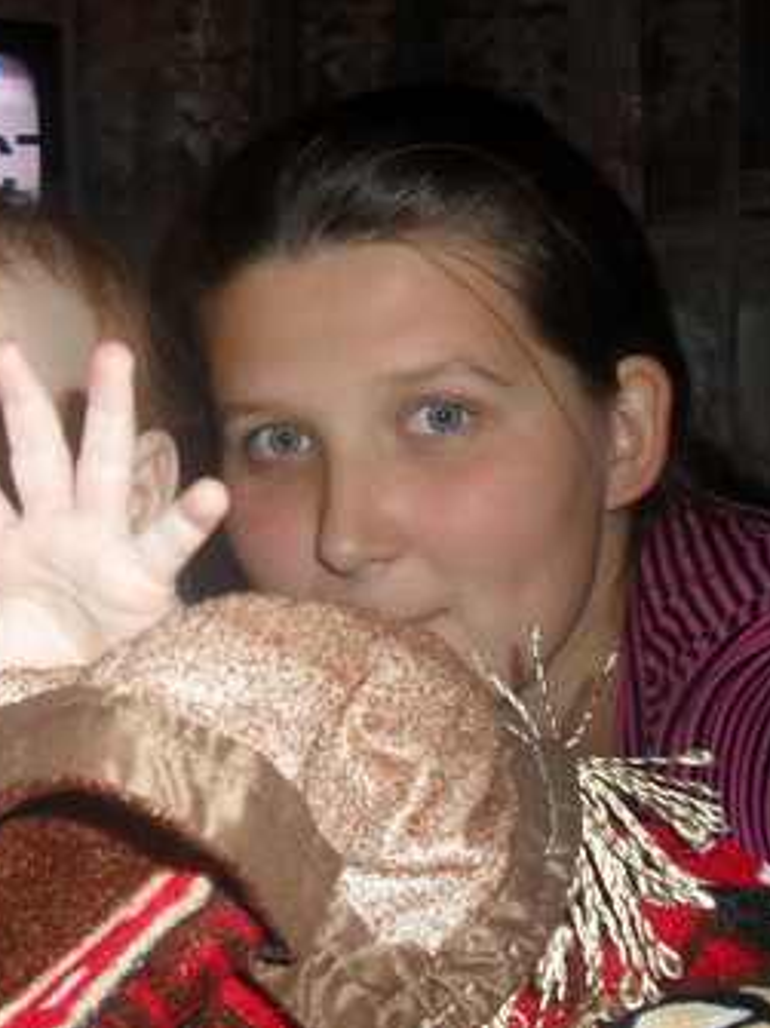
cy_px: 512
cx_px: 153
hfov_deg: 30.1
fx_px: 1395
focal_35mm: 47
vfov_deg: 40.4
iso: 200
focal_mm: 6.3
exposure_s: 1/45
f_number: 3.2
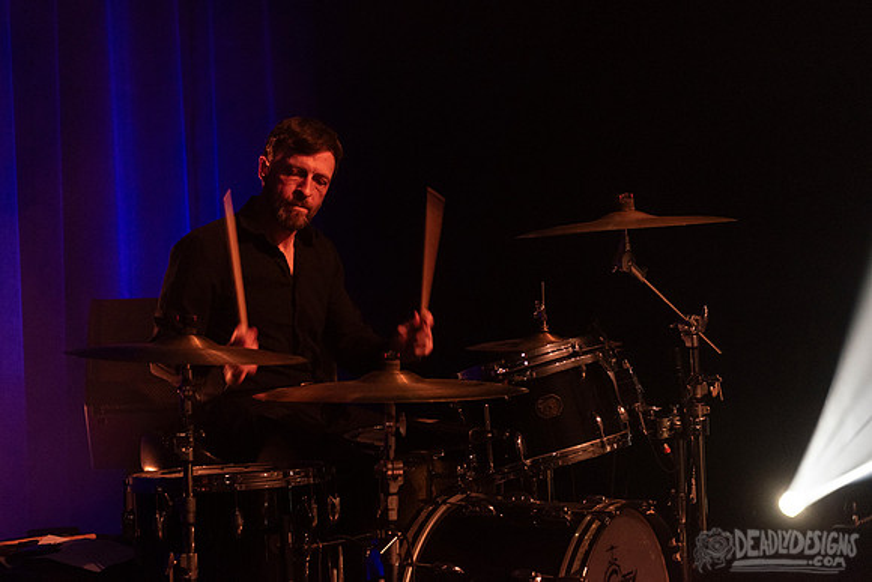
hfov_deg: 25.1
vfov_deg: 16.9
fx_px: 1958
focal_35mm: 81
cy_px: 246
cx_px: 369
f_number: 3.2
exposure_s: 1/125
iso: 2500
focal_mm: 70
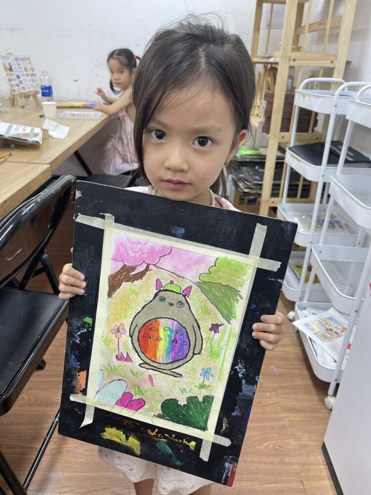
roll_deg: -4.7
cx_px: 186
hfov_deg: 54.9
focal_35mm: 25
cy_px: 248
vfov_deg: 69.4
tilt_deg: -25.8
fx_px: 357
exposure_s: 1/100
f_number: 1.6
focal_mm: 5.1
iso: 64
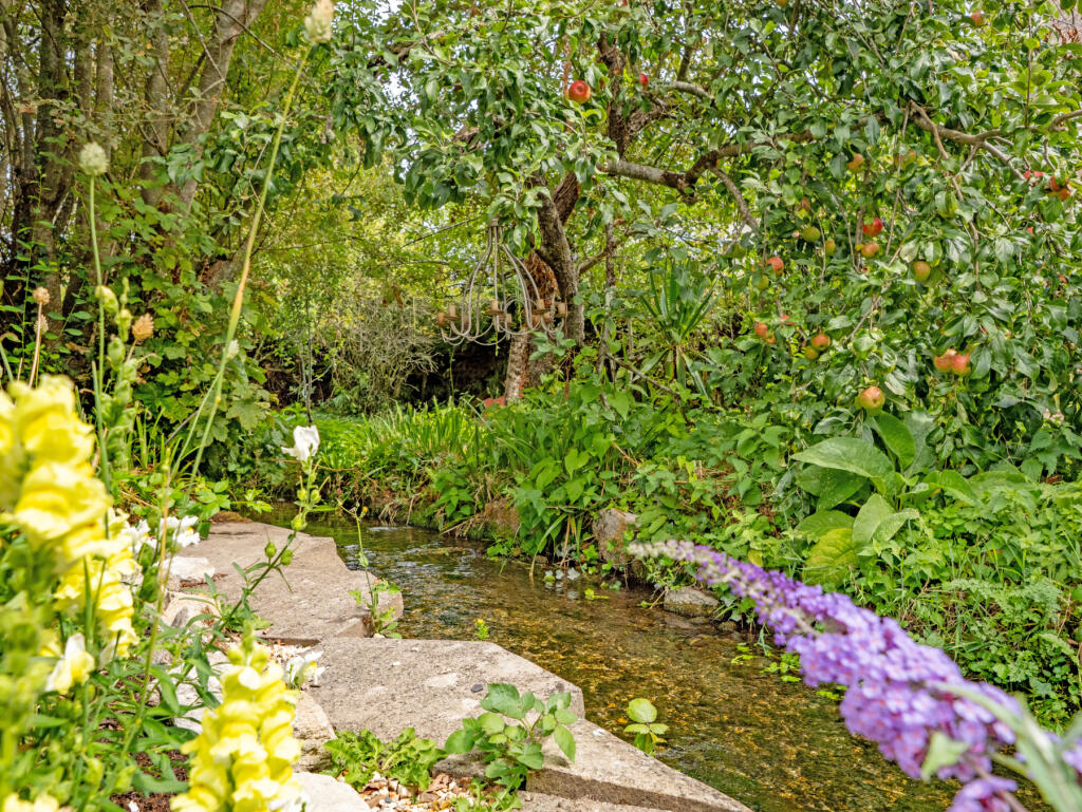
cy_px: 406
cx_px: 541
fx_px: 907
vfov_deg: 48.3
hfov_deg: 61.6
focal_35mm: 29
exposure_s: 1/1250
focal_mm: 14
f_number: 5
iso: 400
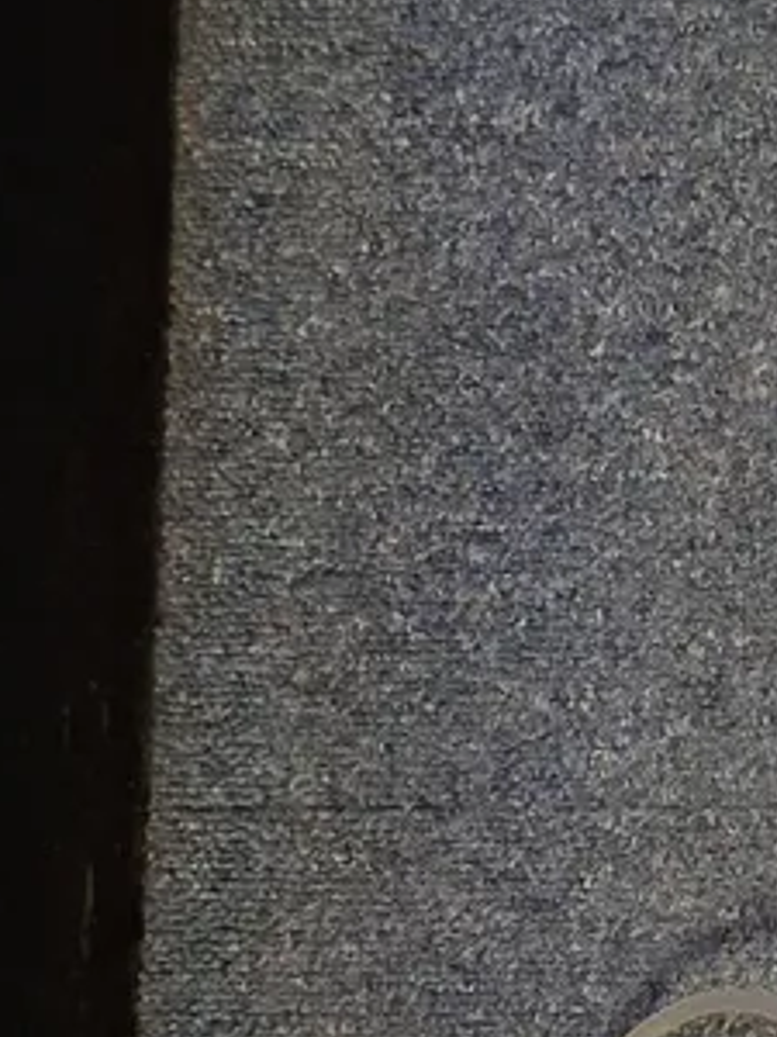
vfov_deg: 22.0
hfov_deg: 15.0
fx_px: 2664
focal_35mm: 89
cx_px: 1260
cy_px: 461
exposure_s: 1/33
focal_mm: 4.69
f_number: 1.8
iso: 200
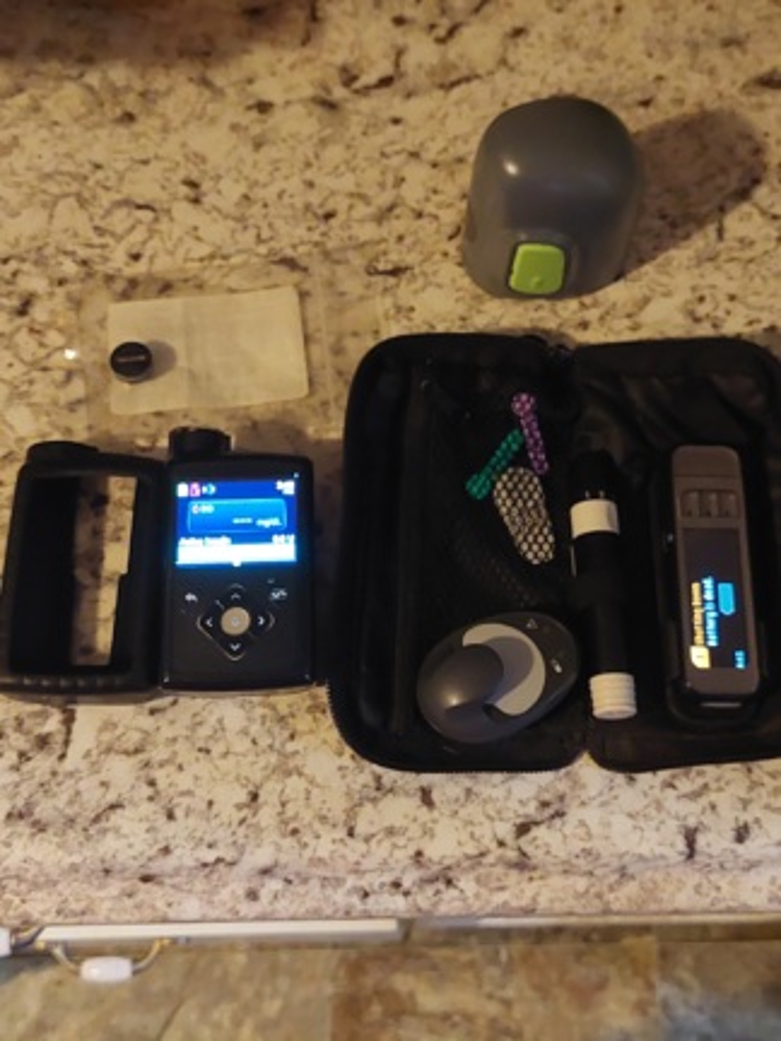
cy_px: 520
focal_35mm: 24
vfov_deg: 71.6
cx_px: 390
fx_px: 722
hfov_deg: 56.8
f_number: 1.8
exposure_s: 1/24
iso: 1000
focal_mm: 5.23
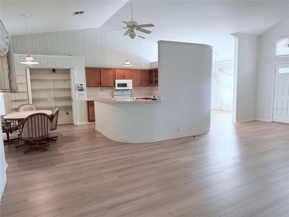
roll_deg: +1.3
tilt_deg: -7.6
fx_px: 200
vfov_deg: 56.8
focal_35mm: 24
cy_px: 108
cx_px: 144
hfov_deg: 71.6
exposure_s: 1/120
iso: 250
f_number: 1.78
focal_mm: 6.76
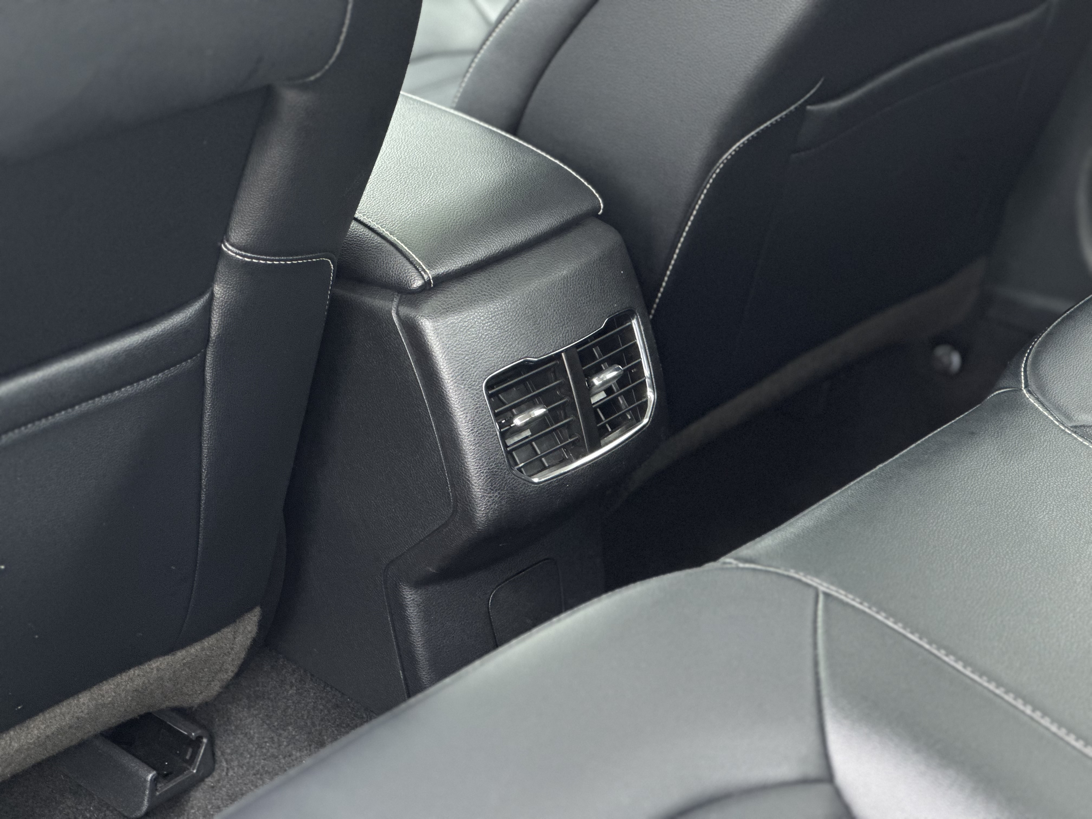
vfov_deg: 19.1
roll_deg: +1.2
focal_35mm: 77
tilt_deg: -25.4
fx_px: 2429
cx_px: 546
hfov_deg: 25.3
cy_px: 410
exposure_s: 1/20
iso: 320
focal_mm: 9
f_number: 2.8
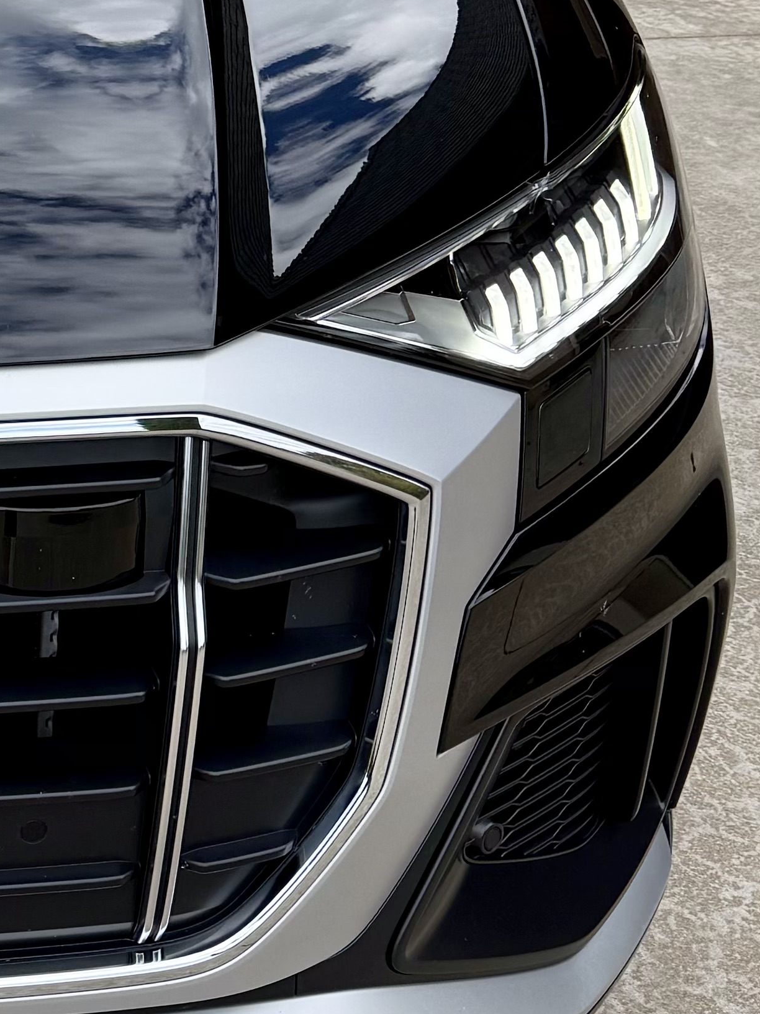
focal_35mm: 84
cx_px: -521
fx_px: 2459
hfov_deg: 15.6
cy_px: 214
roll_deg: +0.0
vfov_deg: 23.0
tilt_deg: -18.7
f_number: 1.78
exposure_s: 1/1553
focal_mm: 6.76
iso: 80
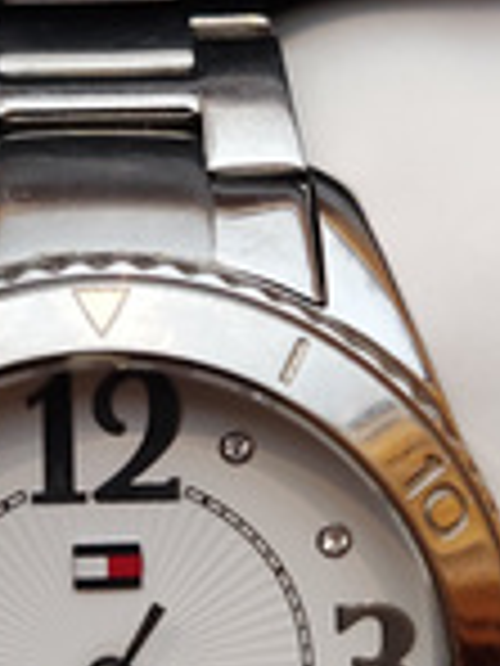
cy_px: 207
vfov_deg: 22.1
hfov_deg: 16.7
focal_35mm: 88
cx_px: 128
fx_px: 1695
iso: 779
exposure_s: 1/33
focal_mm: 4.71
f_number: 1.79
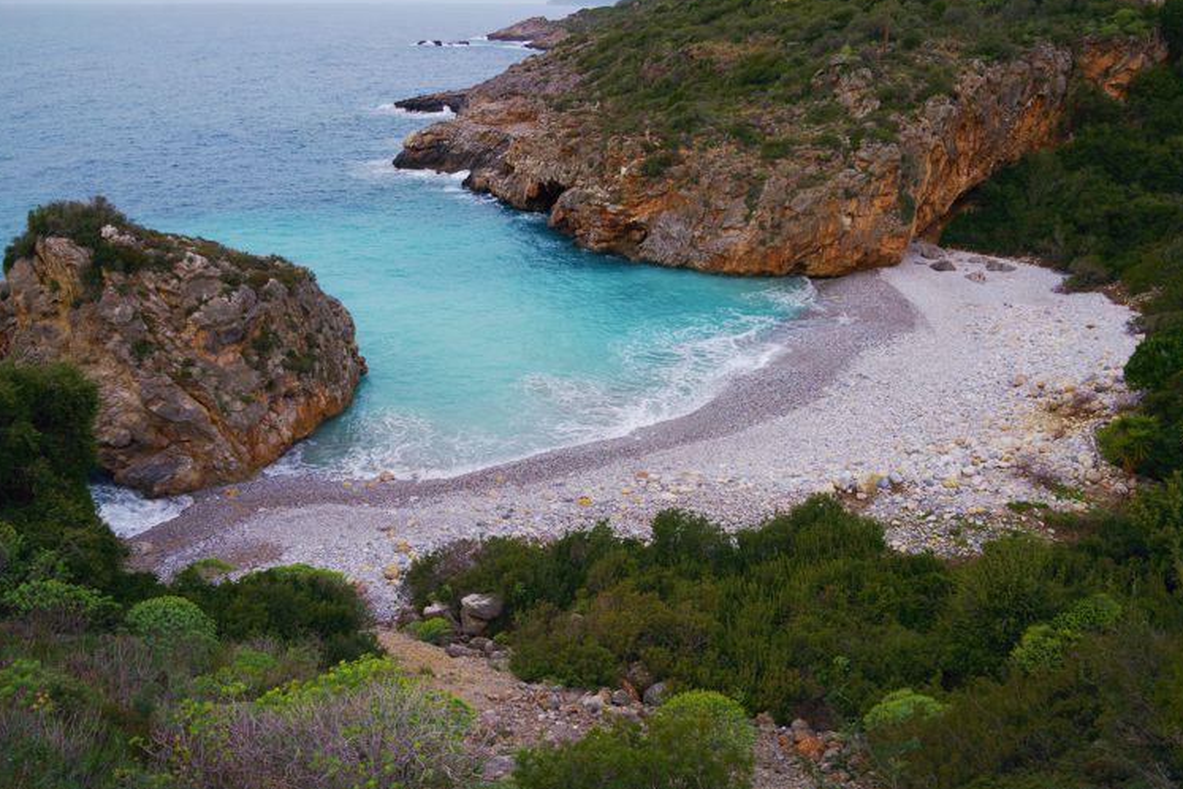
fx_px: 986
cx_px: 572
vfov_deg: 43.6
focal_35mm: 30
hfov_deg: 61.9
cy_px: 374
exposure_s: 1/160
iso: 100
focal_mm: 28
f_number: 7.1
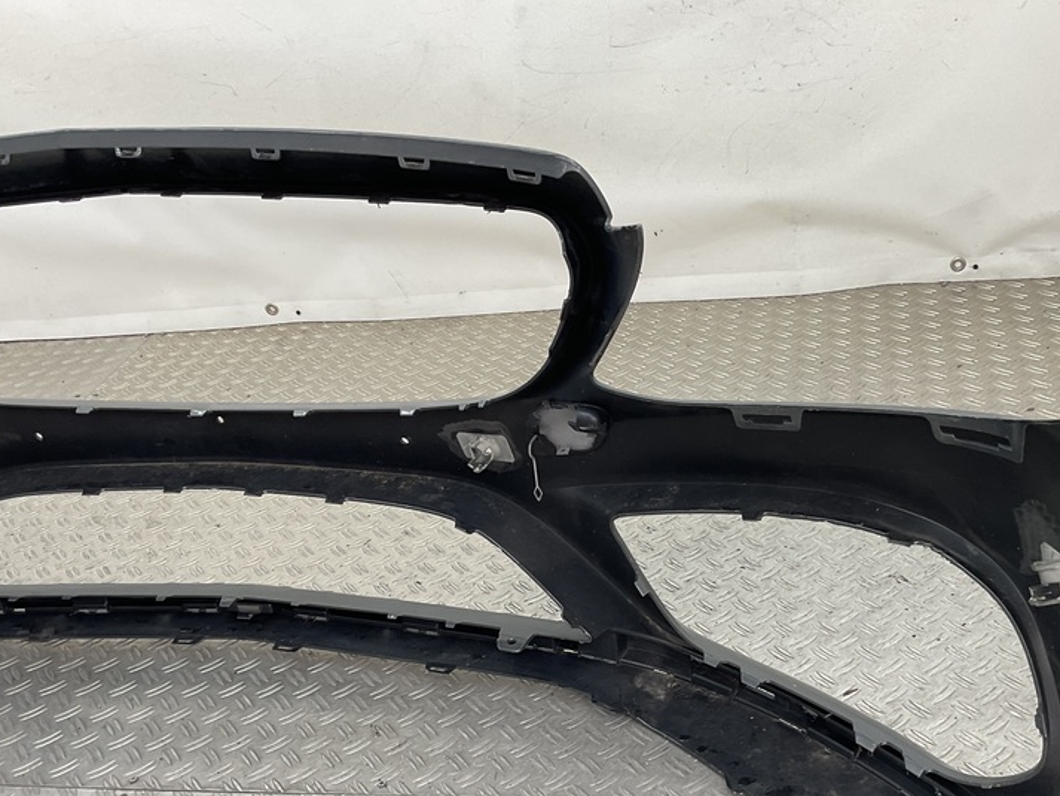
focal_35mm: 41
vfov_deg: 34.7
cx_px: 587
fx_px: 1256
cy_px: 559
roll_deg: +7.9
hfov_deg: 45.7
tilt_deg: -34.3
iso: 32
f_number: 1.8
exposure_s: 1/120
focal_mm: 3
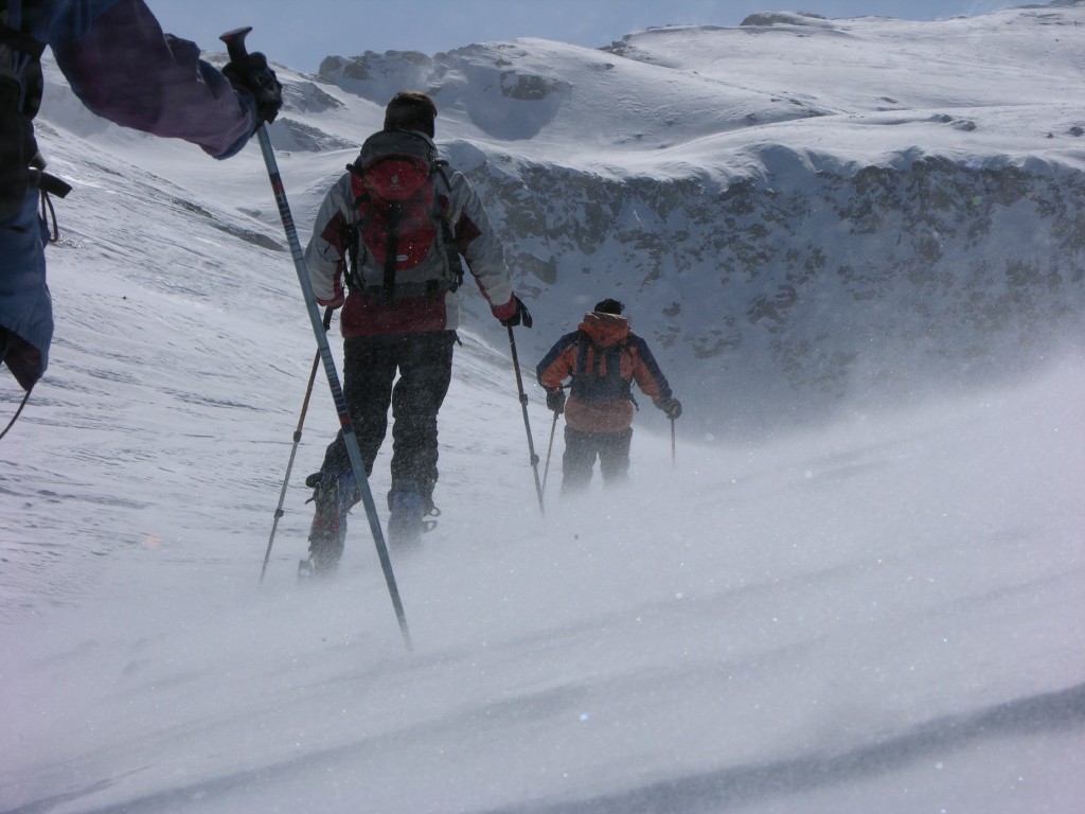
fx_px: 4075
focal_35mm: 130
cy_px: 407
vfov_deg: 11.4
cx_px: 542
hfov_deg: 15.2
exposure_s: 1/794
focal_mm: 31.9
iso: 50
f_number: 7.6
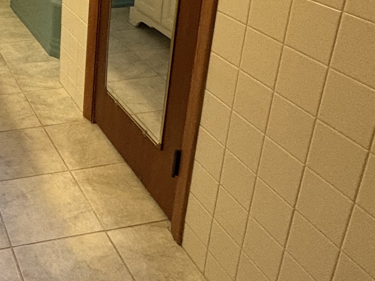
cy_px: 15
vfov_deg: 29.8
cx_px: -25
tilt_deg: -20.8
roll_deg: +1.6
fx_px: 498
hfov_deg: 35.9
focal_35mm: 46
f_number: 2.2
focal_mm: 2.22
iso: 640
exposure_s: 1/60
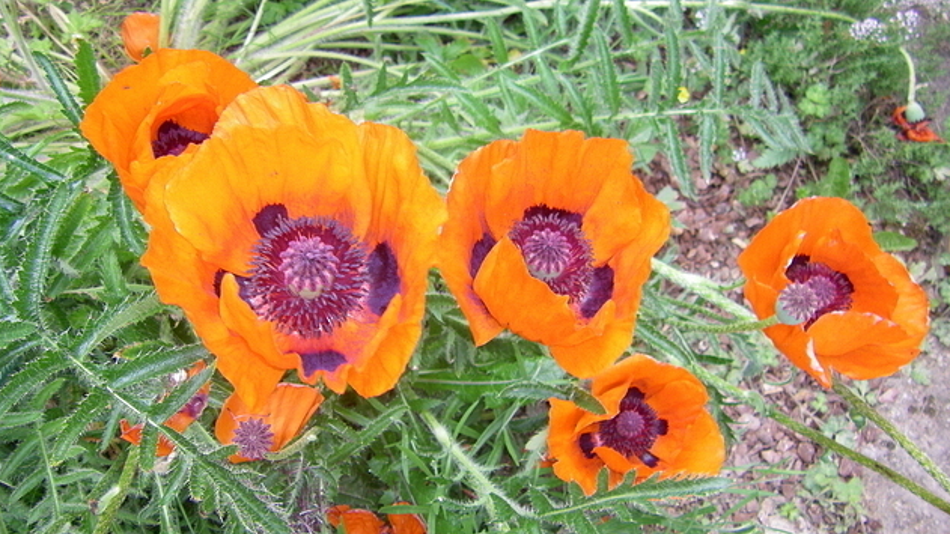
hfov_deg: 48.4
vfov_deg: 28.3
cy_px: 274
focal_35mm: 42
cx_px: 473
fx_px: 1058
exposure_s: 1/60
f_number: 3.5
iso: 64
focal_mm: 6.3
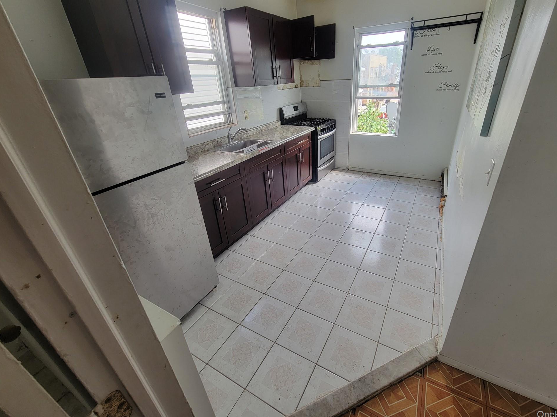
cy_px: 197
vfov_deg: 85.6
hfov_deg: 101.9
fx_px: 225
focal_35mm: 14
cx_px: 297
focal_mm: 2.2
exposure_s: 1/60
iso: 50
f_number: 2.2
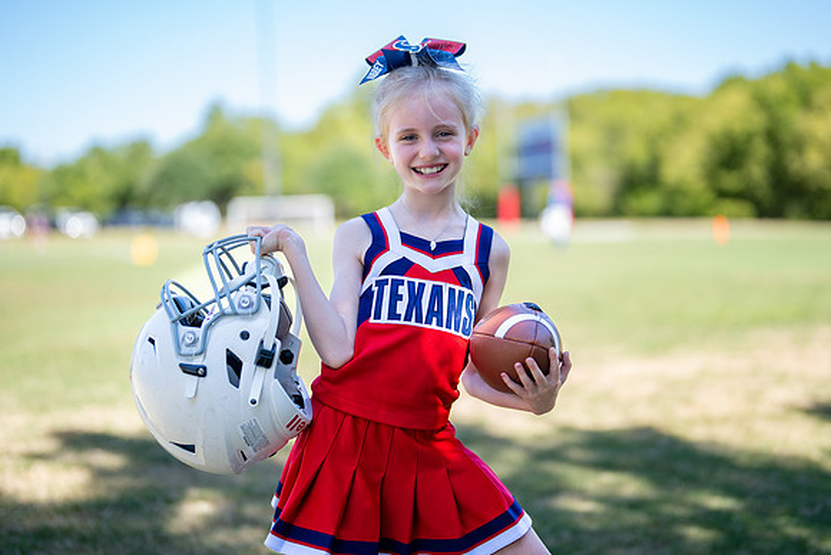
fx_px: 1283
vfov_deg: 24.4
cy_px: 257
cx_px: 430
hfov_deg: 35.9
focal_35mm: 56
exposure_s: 1/1600
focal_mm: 50
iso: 100
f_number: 1.2
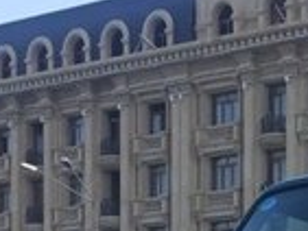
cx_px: 483
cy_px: 441
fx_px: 1211
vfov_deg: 10.2
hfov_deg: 13.5
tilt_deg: -3.4
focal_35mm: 136
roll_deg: -1.1
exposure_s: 1/207
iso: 32
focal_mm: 4.15
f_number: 2.2
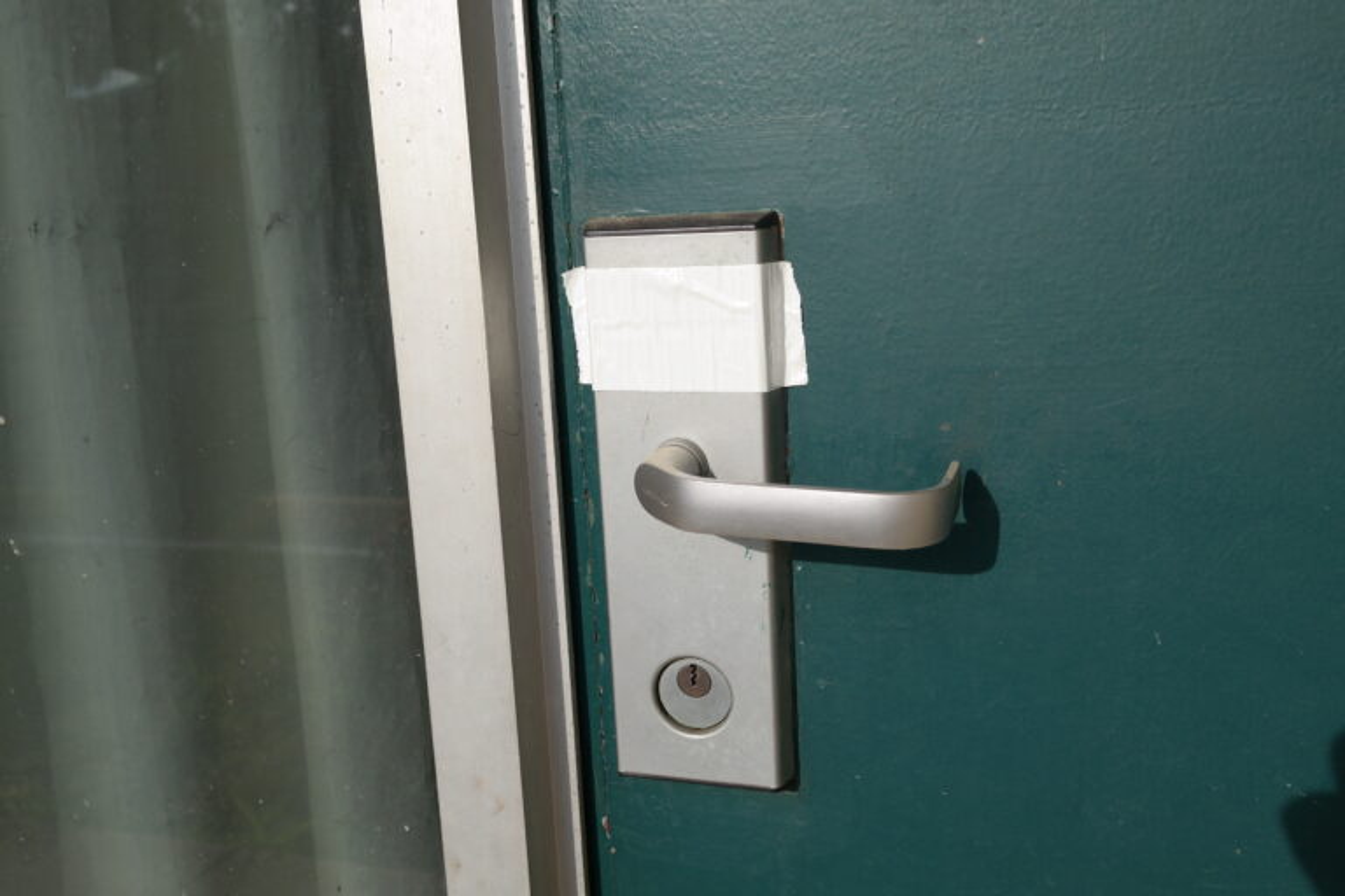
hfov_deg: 57.2
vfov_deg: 40.0
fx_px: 1233
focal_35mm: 33
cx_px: 672
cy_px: 448
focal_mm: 22
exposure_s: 1/320
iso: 100
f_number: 6.3
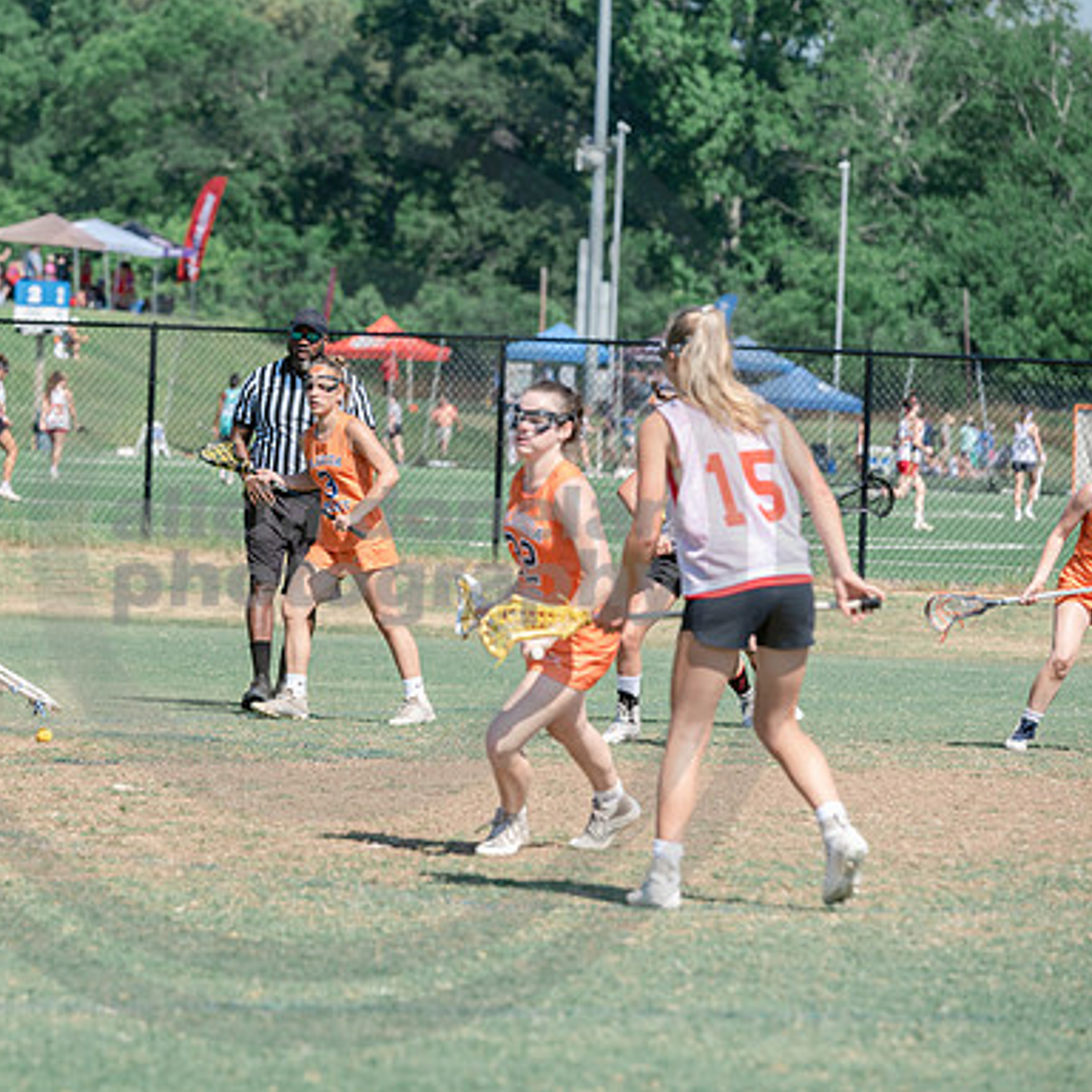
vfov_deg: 6.8
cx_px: 310
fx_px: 9172
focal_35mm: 257
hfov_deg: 6.8
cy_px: 545
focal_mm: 200
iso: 400
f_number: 5.6
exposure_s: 1/2000
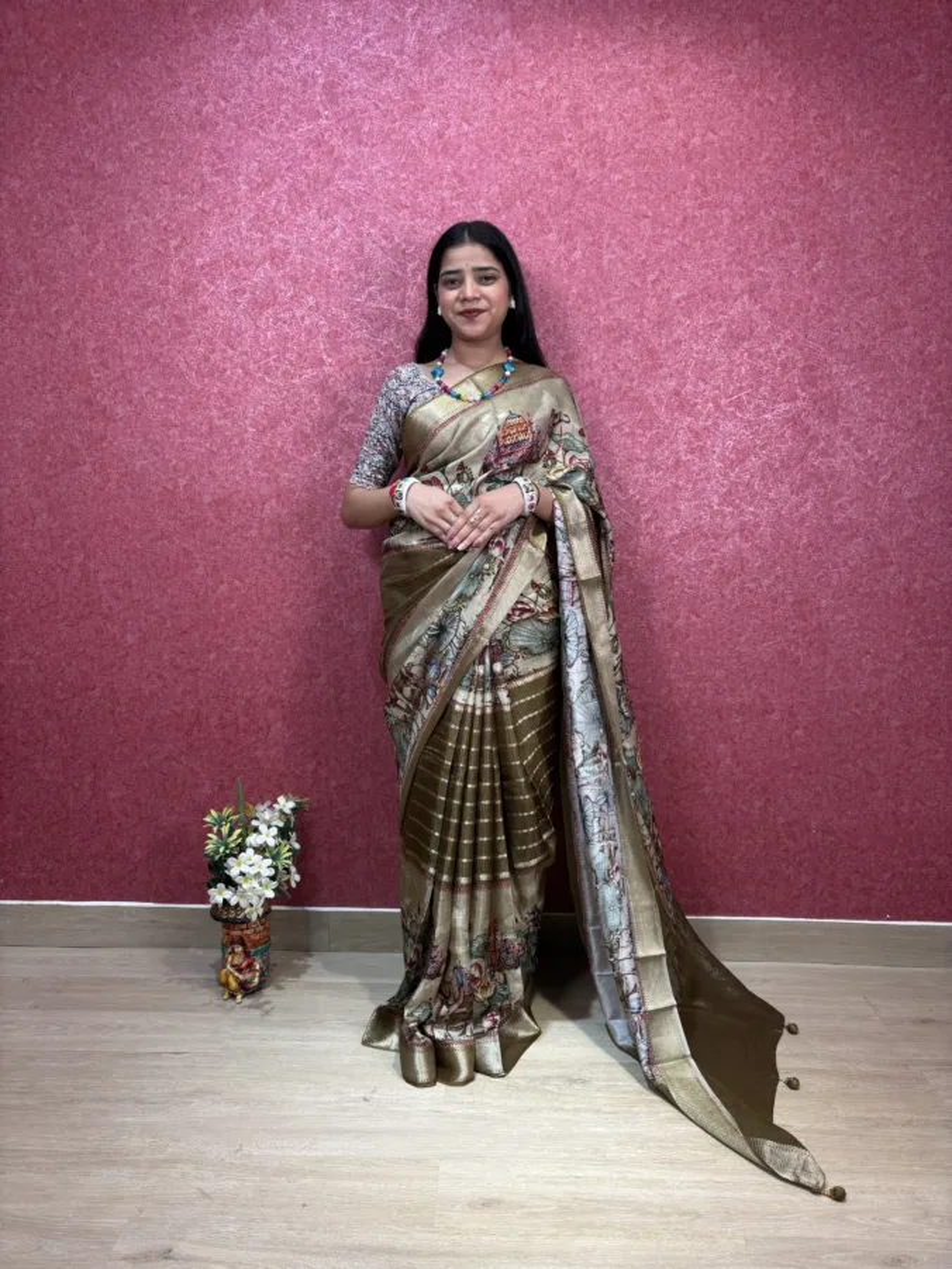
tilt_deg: -6.4
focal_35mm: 26
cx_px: 476
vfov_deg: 67.3
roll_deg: -0.2
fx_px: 953
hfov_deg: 53.1
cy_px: 634
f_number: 1.6
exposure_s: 1/122
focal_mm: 5.96
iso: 32
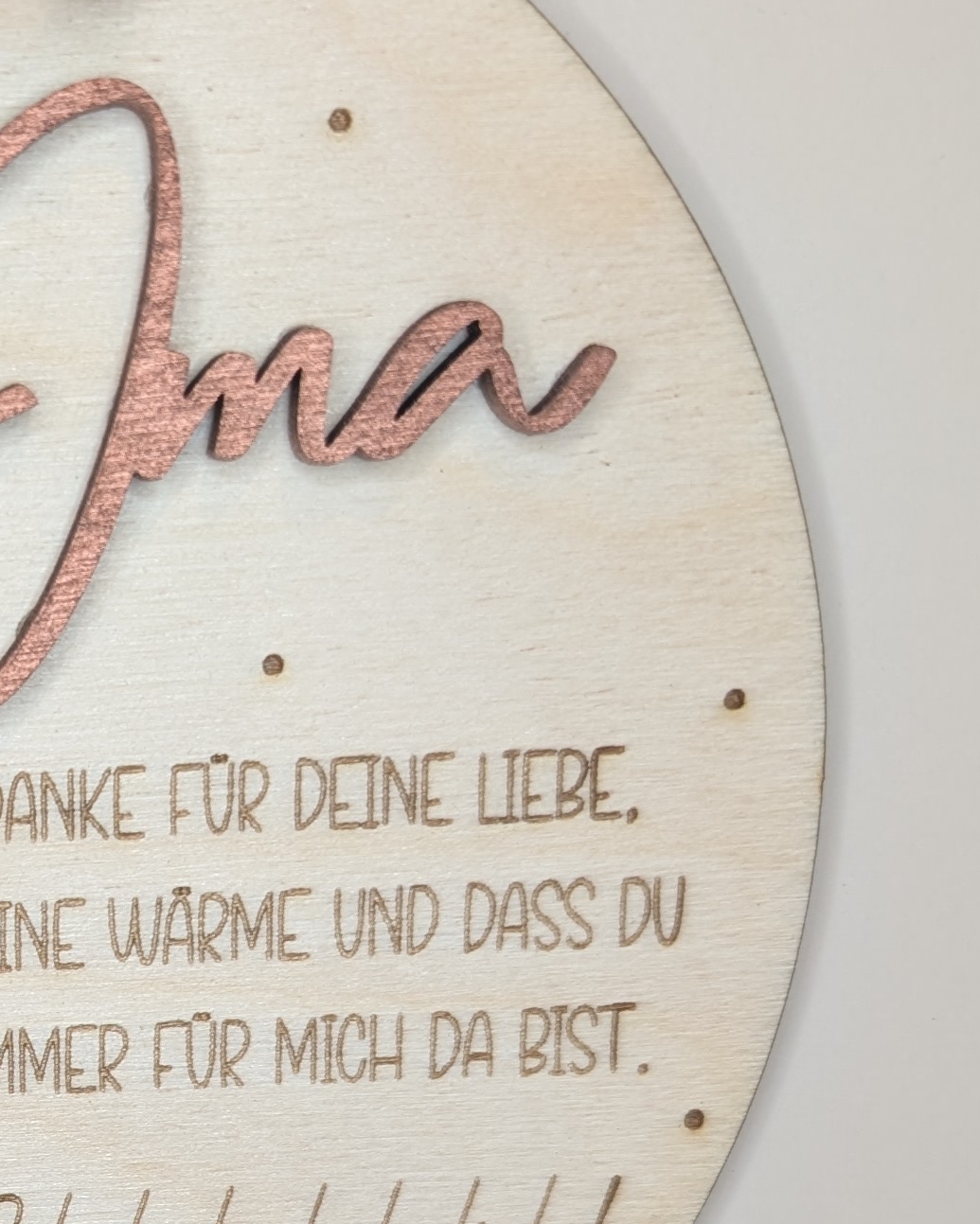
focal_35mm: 74
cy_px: 1257
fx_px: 2682
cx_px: -295
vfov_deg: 24.4
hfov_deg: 19.1
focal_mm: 6.9
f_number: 1.68
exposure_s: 1/35
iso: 34
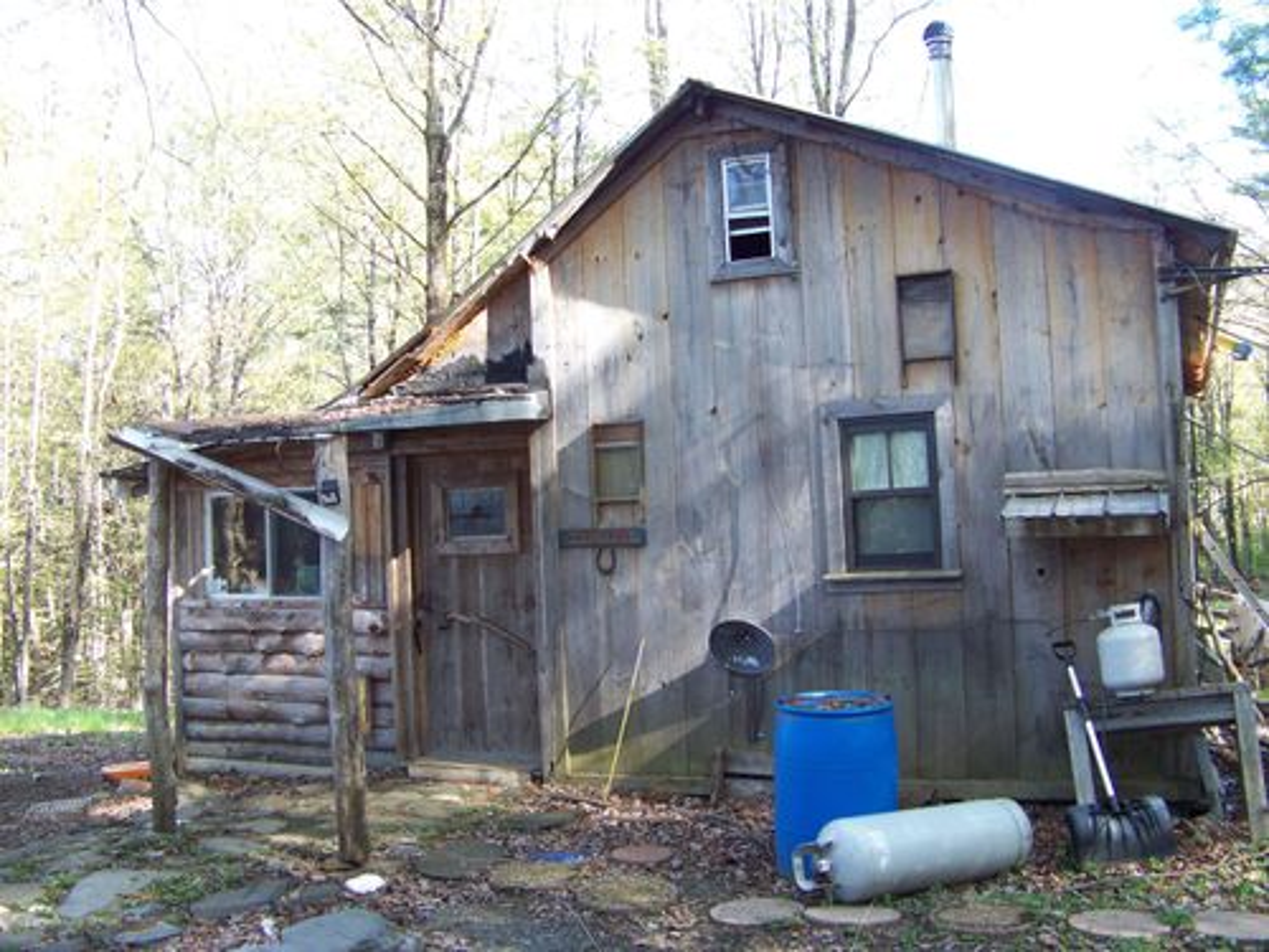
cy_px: 476
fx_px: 1320
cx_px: 634
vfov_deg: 39.7
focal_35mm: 36
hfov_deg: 51.4
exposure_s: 1/40
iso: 69
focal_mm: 5.85
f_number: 2.8
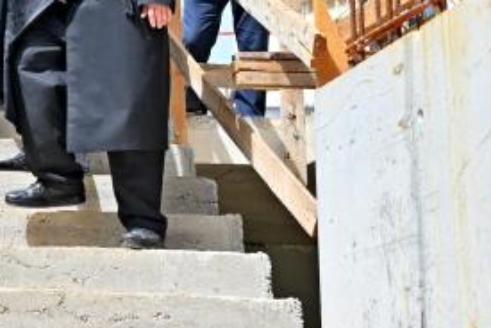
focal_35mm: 119
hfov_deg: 16.3
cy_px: 37
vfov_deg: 11.5
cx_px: -146
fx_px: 1625
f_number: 4
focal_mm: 32
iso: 250
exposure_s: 1/2500
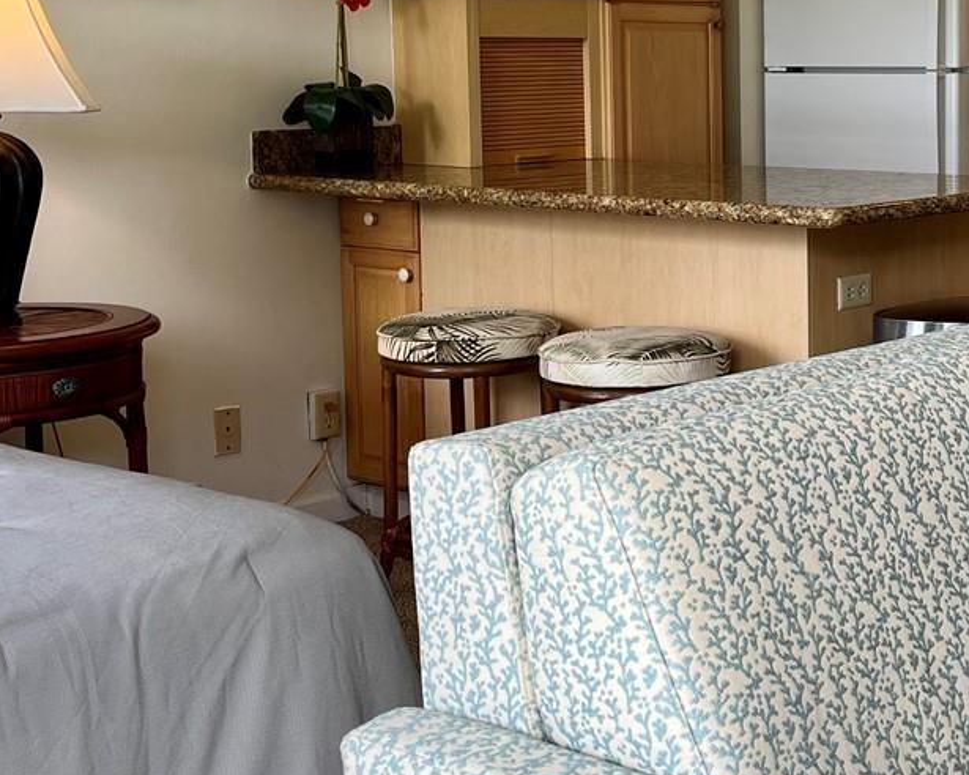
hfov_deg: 27.5
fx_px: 1893
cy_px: 225
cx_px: 895
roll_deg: +0.6
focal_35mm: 66
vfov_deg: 23.0
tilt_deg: -5.9
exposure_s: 1/127
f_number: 1.6
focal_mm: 5.1
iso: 32
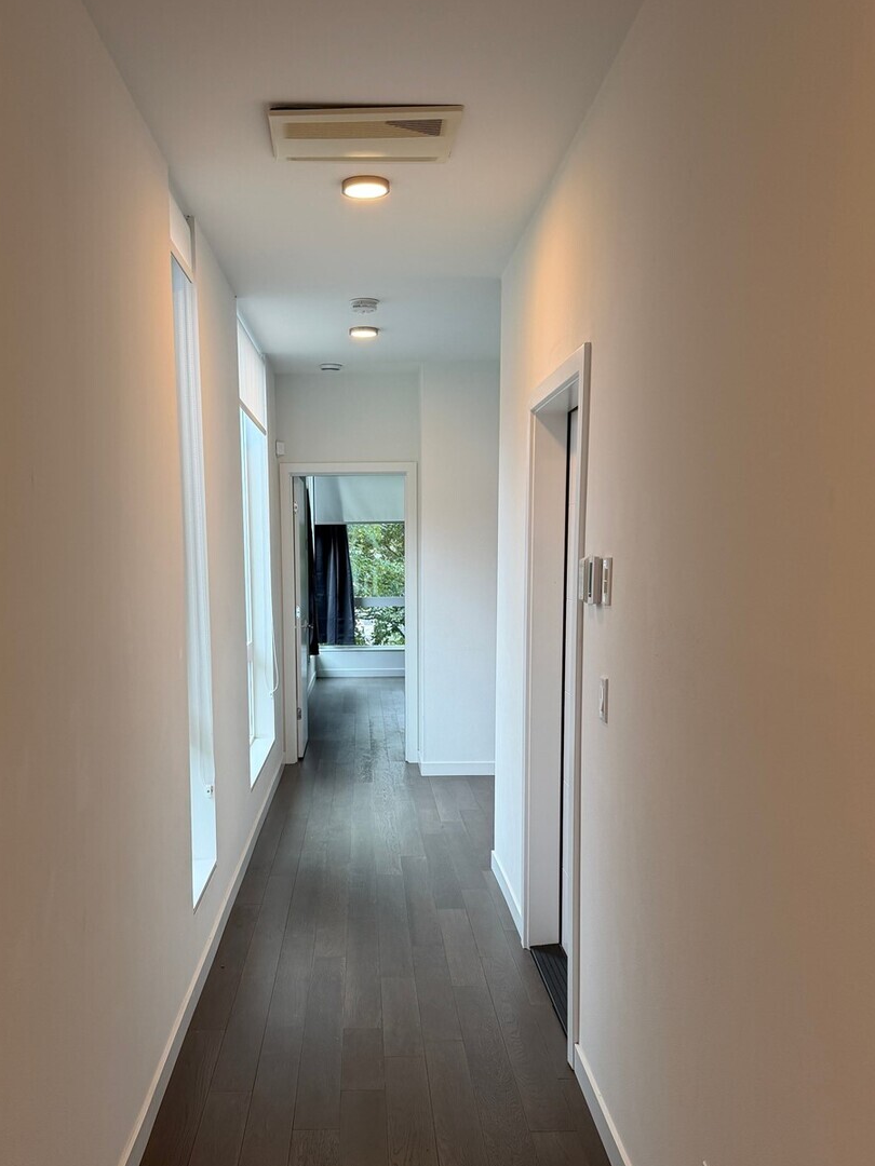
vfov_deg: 56.4
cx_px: 371
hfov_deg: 44.0
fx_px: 1078
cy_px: 699
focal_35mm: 32
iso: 125
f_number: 1.78
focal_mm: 6.76
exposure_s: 1/120
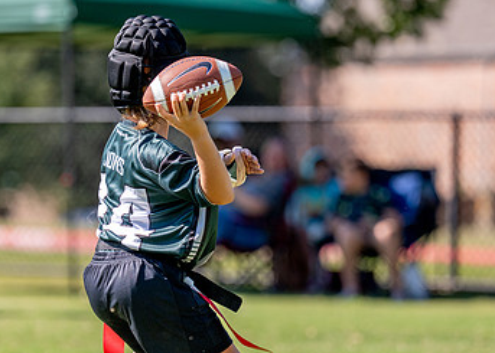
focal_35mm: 318
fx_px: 4471
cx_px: 174
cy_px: 196
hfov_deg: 6.3
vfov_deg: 4.5
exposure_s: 1/3200
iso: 250
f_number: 2.8
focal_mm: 159
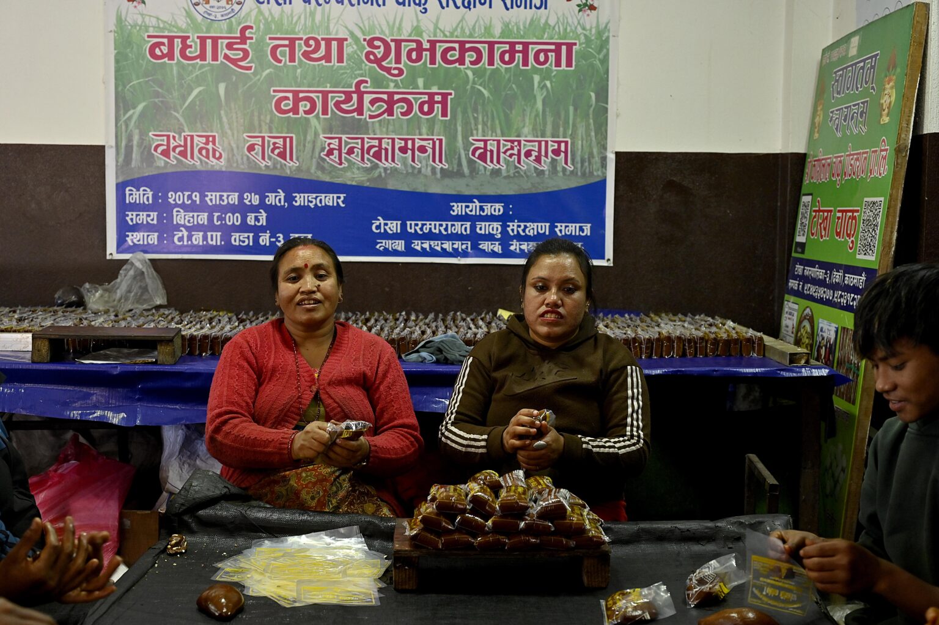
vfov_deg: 28.6
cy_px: 312
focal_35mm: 47
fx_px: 1225
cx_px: 470
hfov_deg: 41.9
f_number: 4.5
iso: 1250
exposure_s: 1/100
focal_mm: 47
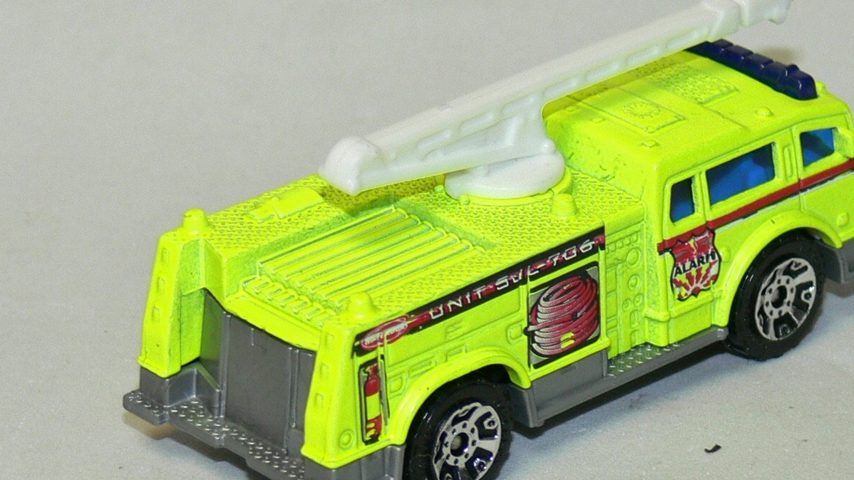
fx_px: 4710
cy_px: 251
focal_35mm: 208
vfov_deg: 5.8
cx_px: 517
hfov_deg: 10.4
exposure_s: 1/30
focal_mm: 18.9
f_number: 3.2
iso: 100
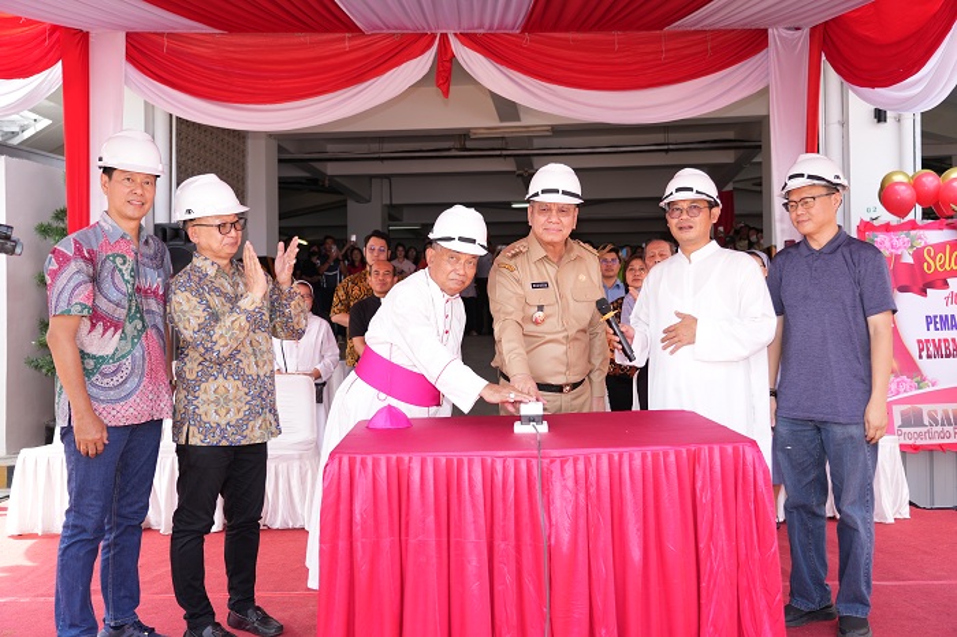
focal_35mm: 34
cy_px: 318
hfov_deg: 55.8
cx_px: 478
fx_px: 903
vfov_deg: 38.8
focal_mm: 34
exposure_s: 1/200
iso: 200
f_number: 4
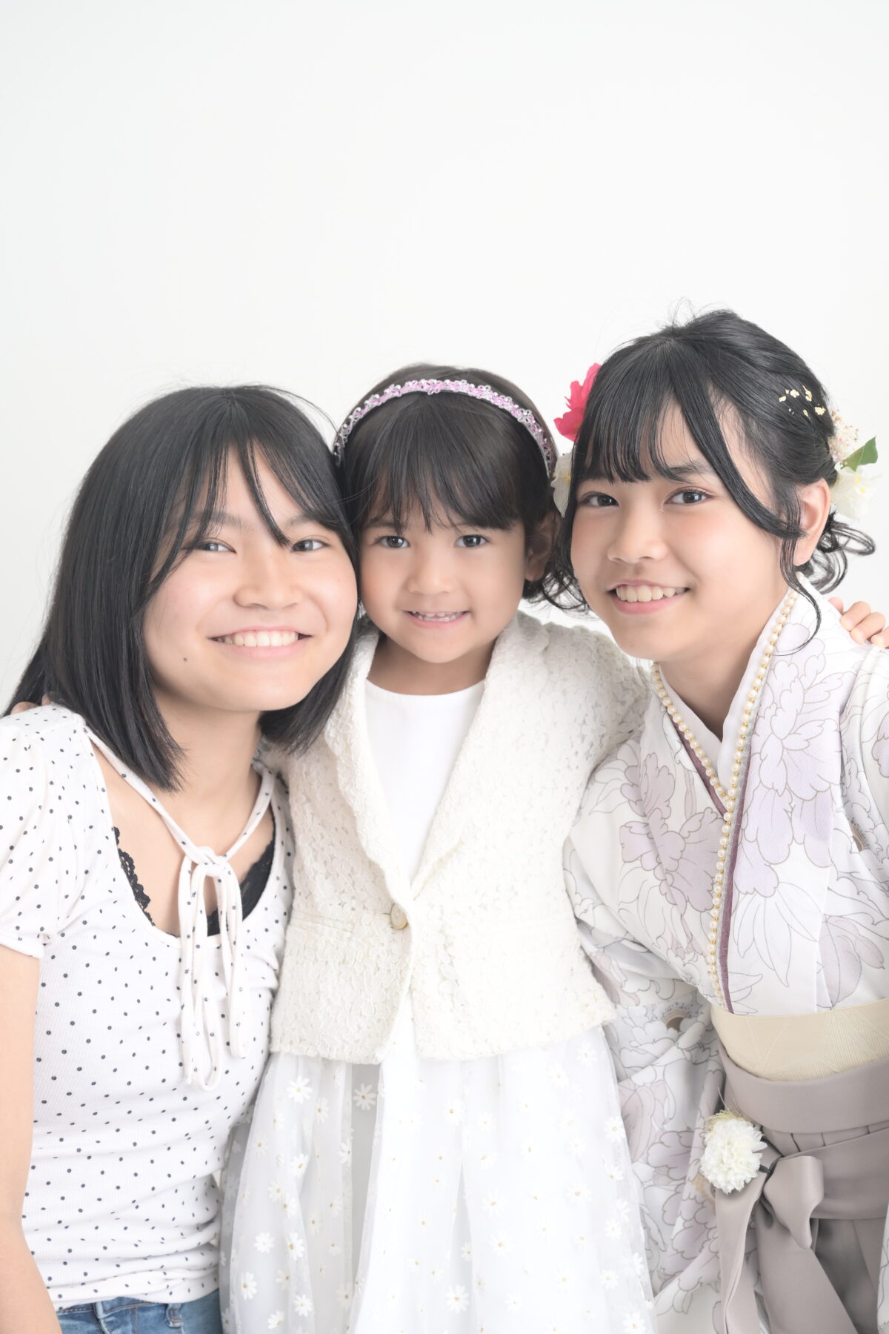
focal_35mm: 70
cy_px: 667
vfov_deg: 28.8
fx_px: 2593
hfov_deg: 19.5
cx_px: 444
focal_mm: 70
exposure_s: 1/160
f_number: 6.3
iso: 500
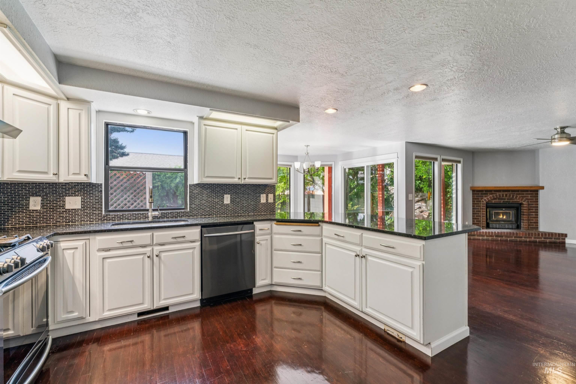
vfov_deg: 74.8
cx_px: 288
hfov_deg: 97.8
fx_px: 251
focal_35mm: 16
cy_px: 192
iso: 400
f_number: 13
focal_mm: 15.7
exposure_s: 1/10
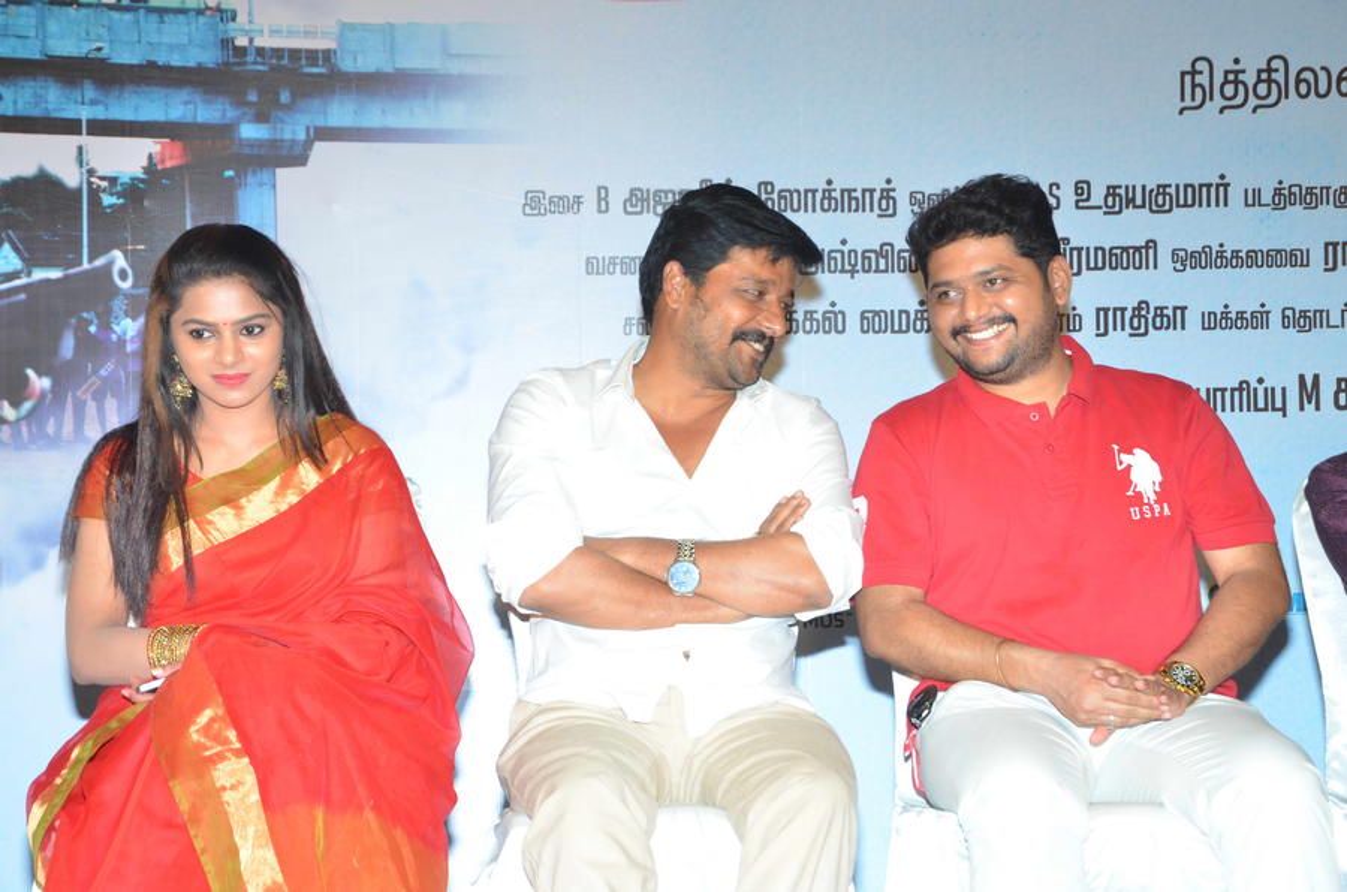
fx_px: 3472
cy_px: 446
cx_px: 674
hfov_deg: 22.0
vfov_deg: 14.6
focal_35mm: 93
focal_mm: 62
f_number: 8
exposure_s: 1/100
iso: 1600
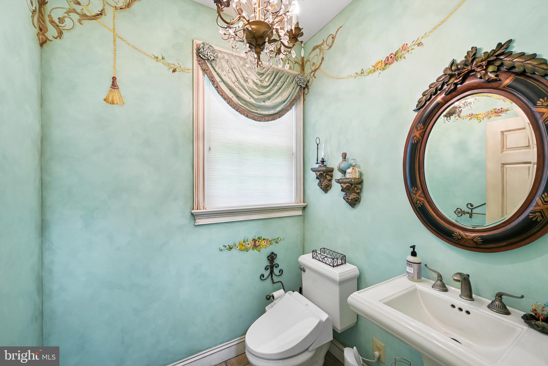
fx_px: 213
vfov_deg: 81.2
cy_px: 183
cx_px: 274
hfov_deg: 104.3
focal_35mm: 14
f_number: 8
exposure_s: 1/13
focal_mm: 14
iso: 400
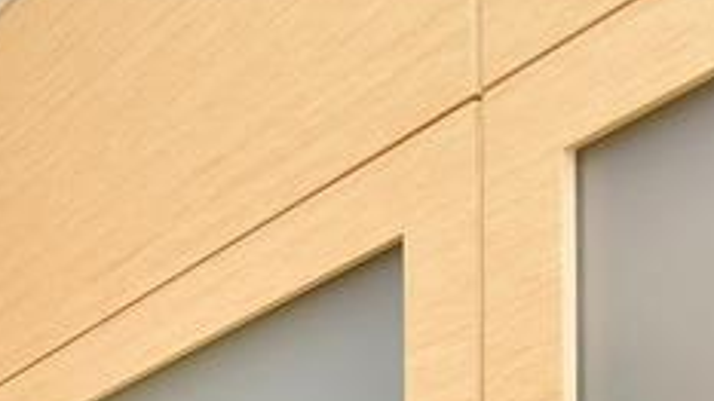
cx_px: -735
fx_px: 1571
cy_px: 999
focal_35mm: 83
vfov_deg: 11.6
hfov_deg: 17.6
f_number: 13
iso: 800
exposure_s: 1/60
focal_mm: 18
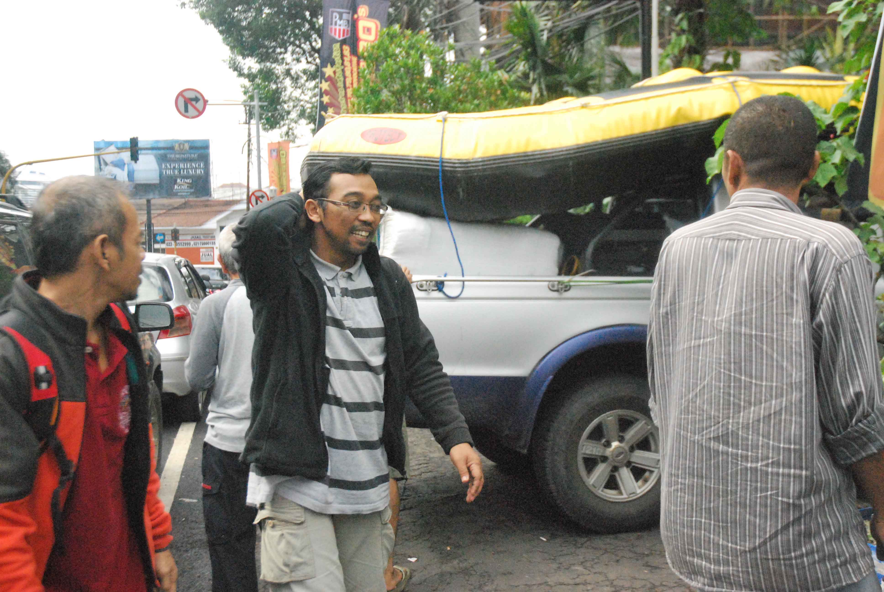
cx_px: 442
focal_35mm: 40
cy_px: 296
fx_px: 996
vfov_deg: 33.1
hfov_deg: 47.9
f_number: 4.5
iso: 3200
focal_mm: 27
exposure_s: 1/4000
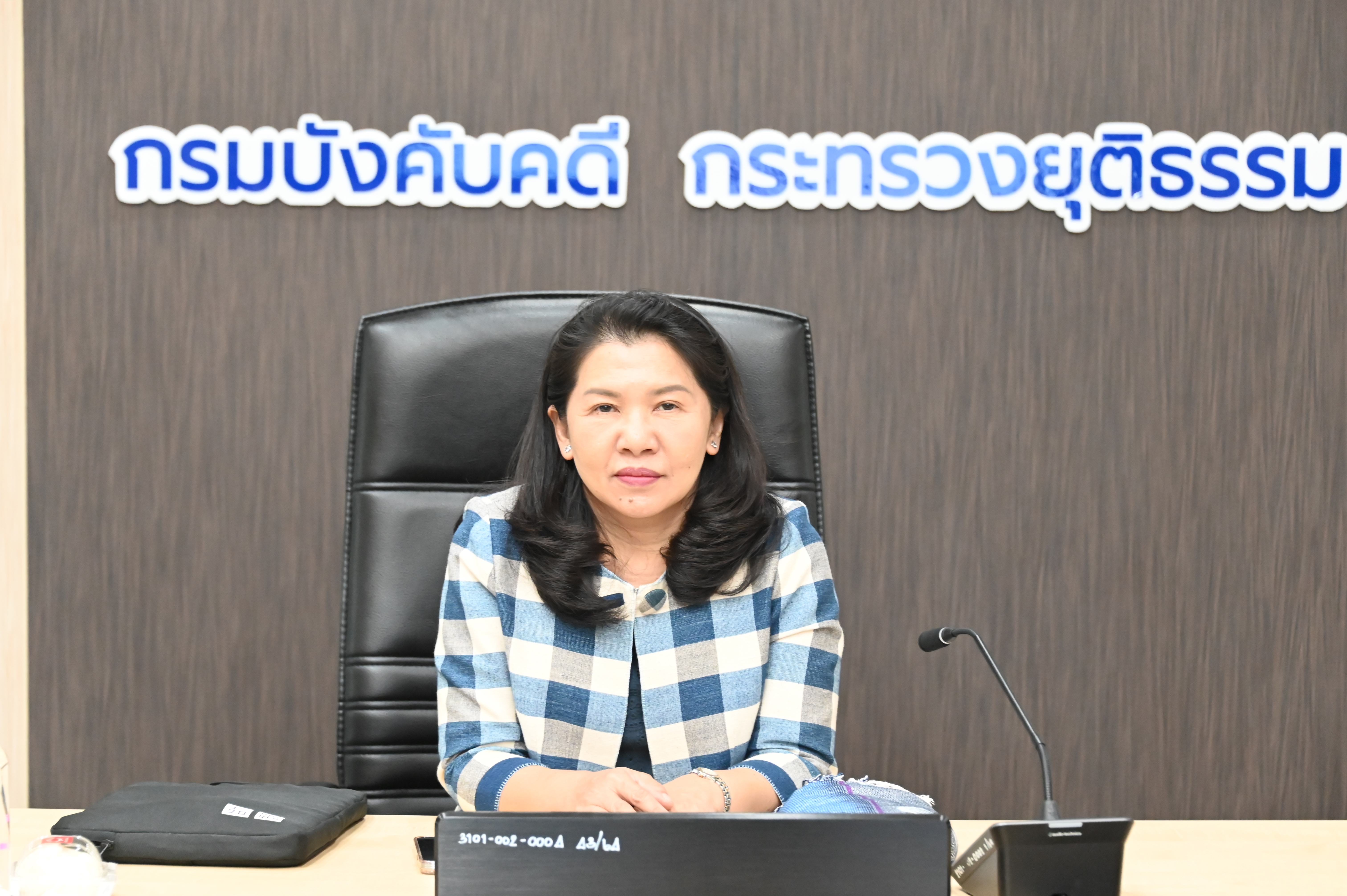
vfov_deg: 13.0
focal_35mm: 105
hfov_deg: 19.5
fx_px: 3926
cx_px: 674
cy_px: 448
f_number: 5.3
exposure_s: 1/100
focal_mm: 105
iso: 8000
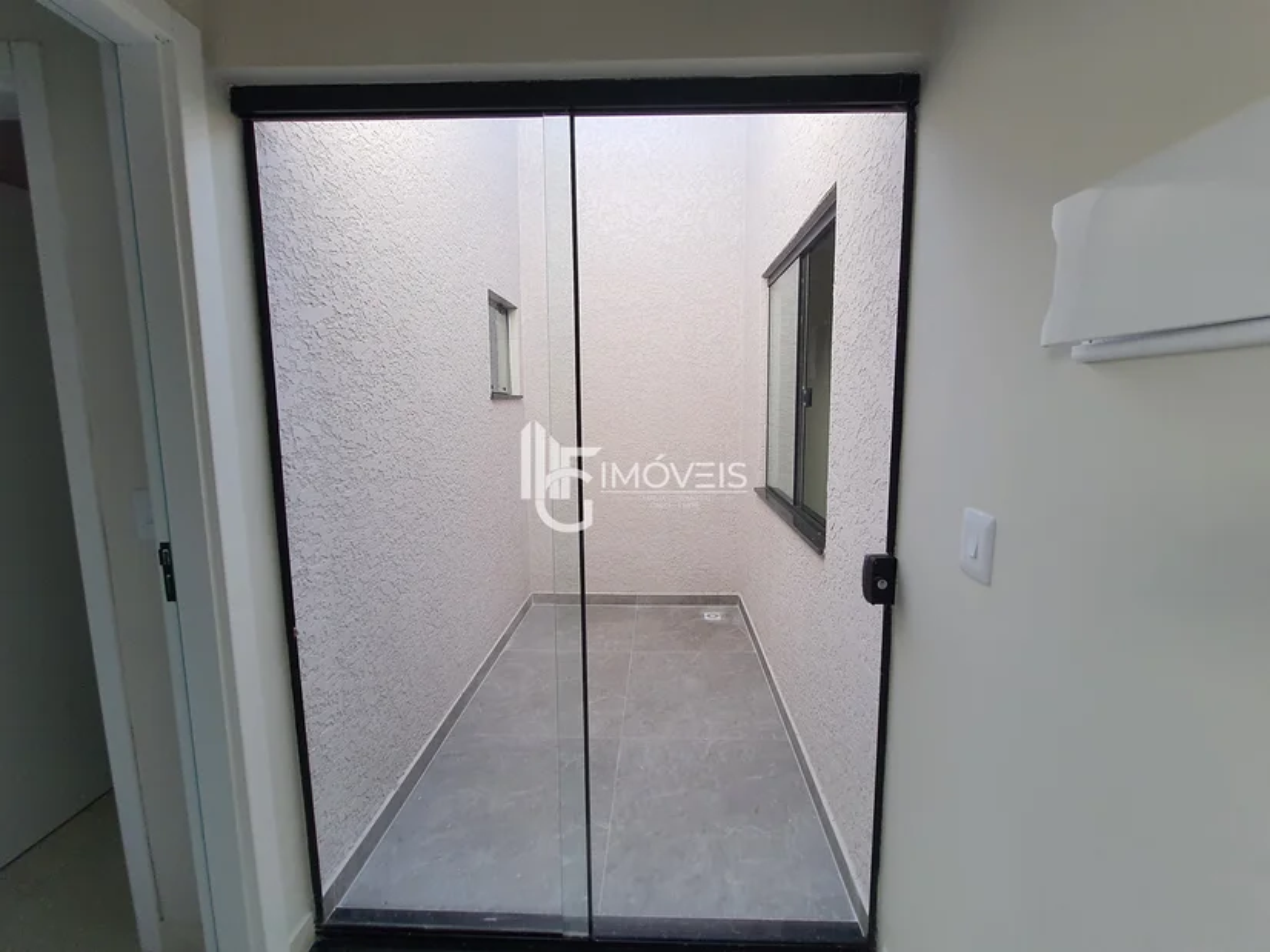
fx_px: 477
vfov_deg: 89.9
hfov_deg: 106.2
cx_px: 635
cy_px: 476
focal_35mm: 13
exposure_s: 1/173
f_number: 2.2
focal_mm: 1.74
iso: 50
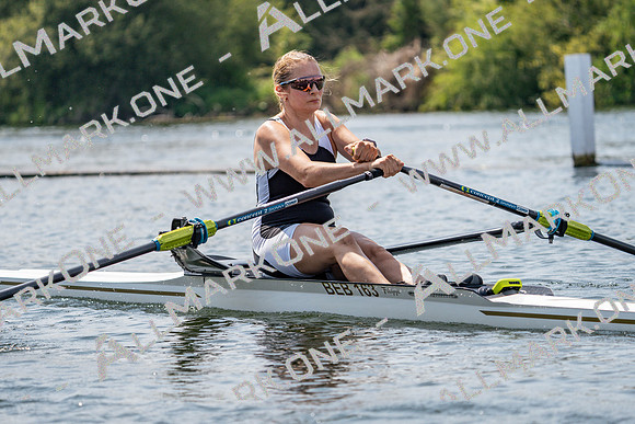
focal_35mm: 200
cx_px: 318
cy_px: 212
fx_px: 3528
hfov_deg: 10.3
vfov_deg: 6.9
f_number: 5.6
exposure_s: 1/1600
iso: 200
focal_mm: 200
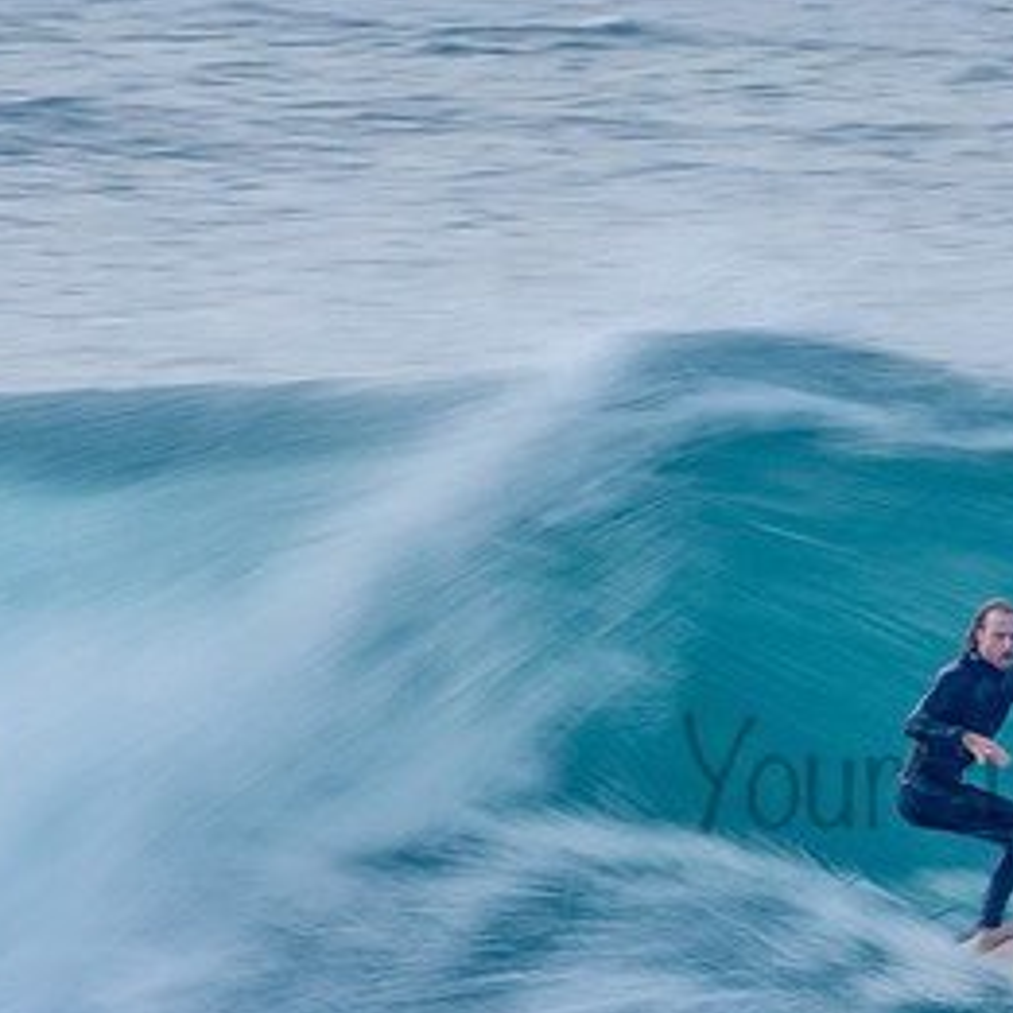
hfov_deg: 1.3
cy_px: 739
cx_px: 1083
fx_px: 45094
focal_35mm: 1362
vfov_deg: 1.3
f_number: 18
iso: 100
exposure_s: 1/25
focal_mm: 480
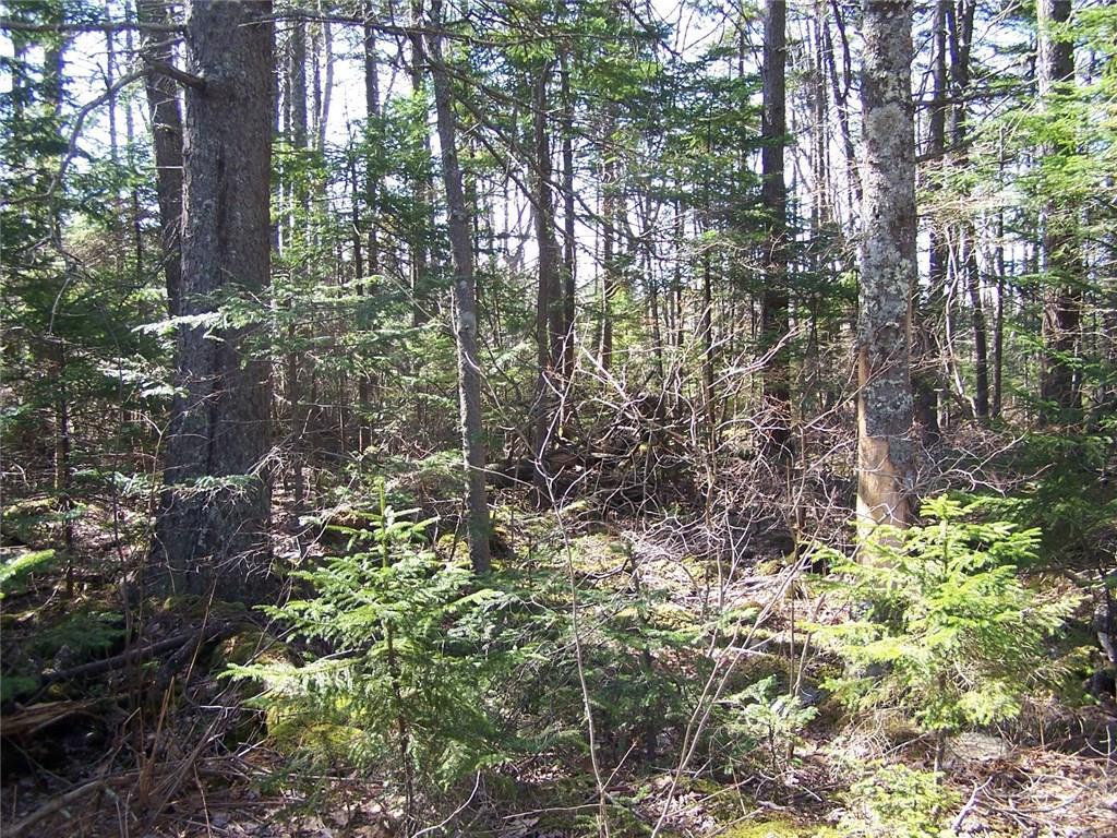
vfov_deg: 37.7
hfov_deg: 49.0
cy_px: 419
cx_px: 558
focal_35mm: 38
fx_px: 1226
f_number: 2.8
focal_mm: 6.3
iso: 80
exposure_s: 1/100
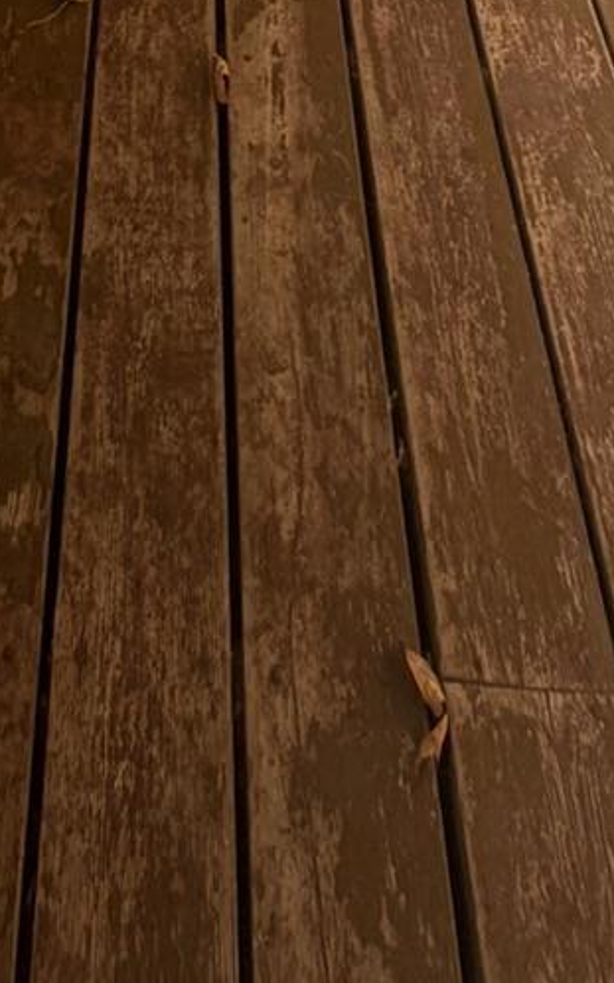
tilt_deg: -6.6
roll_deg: -1.3
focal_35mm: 61
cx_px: 83
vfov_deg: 19.1
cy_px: -991
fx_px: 1634
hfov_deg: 20.9
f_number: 2.2
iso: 50
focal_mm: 2.22
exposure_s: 1/502
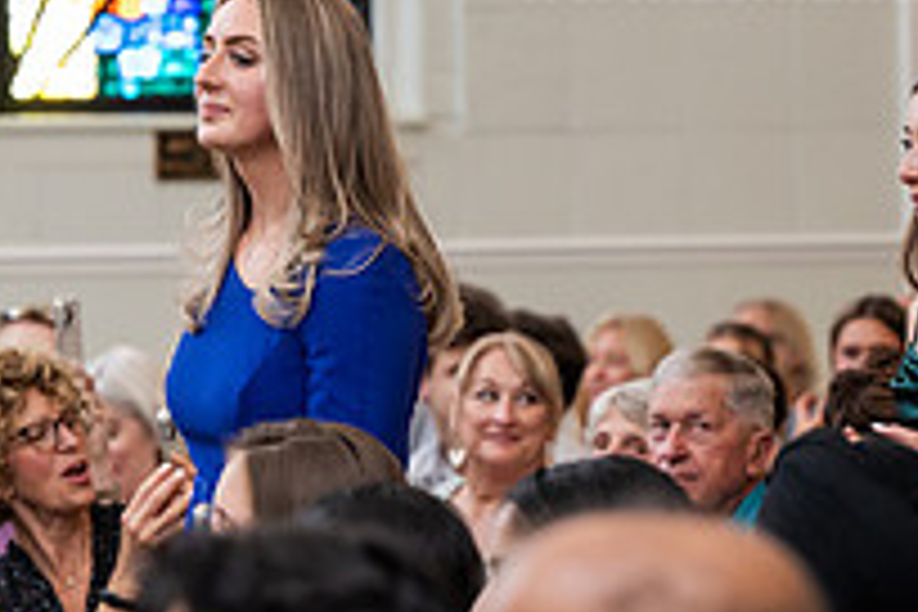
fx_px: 7088
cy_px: 74
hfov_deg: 7.4
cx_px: 310
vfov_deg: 4.9
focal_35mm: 278
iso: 1600
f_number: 3.2
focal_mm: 98
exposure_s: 1/200
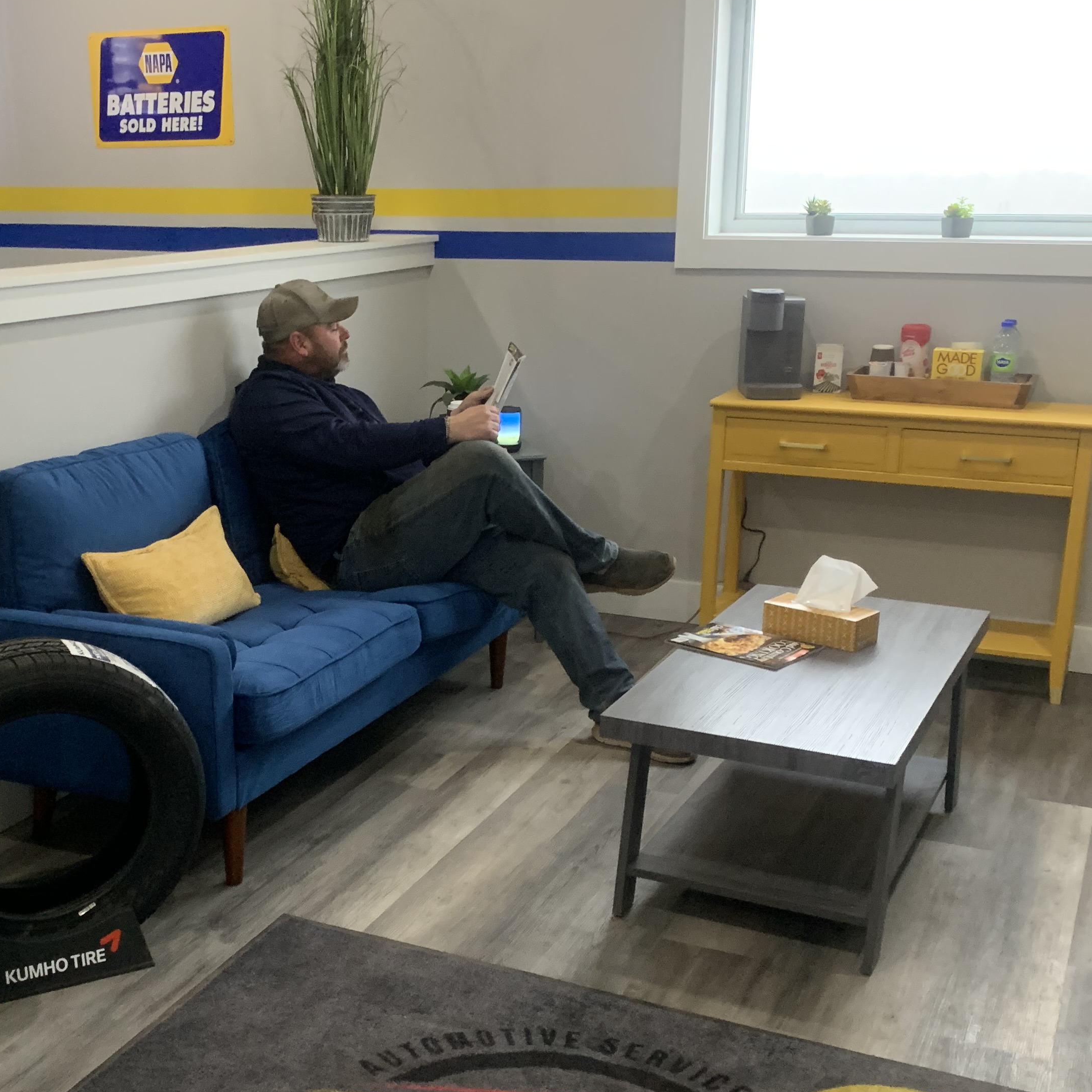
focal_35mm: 43
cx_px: 403
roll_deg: +0.5
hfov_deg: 38.9
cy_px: 645
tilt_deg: -17.8
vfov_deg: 39.0
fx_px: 1535
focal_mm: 4.25
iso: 320
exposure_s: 1/60
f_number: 1.8
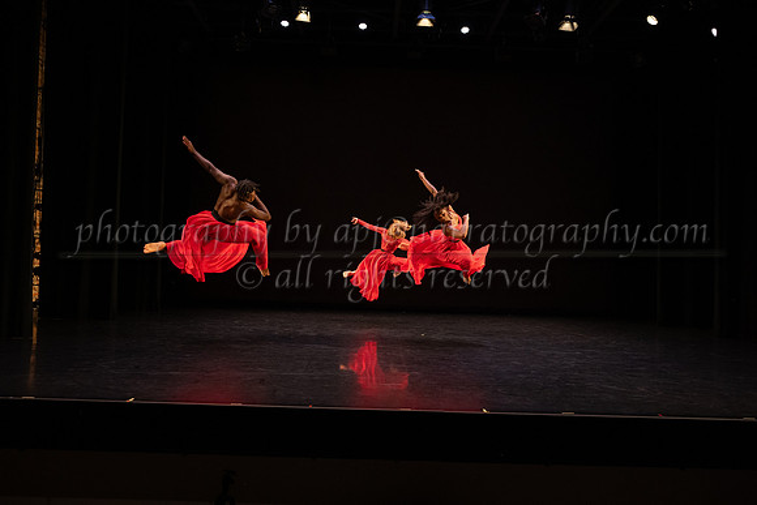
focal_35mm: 31
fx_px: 652
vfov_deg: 42.3
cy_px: 252
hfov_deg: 60.3
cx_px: 378
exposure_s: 1/500
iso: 1600
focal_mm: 31
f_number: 4
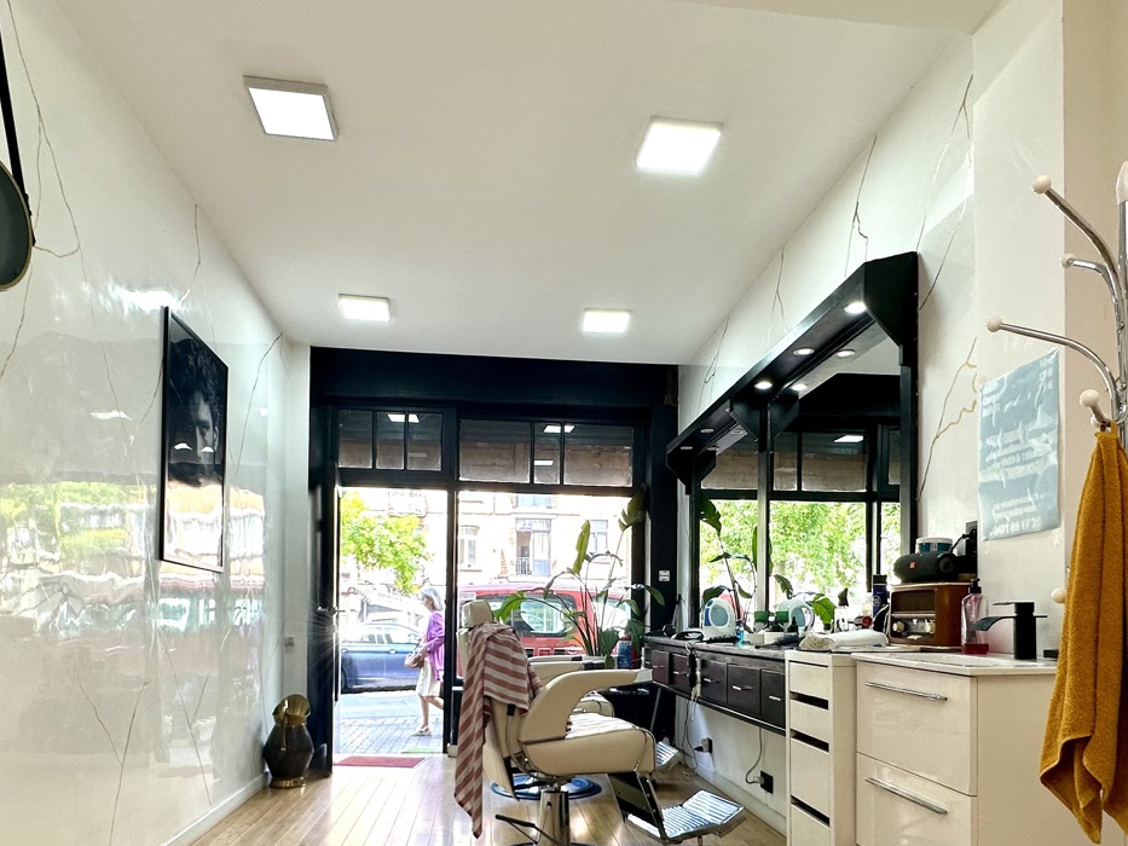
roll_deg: -0.7
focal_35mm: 24
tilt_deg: +0.9
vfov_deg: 54.8
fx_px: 782
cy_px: 608
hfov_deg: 71.6
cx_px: 562
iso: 40
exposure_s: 1/100
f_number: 2.2
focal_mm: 2.22
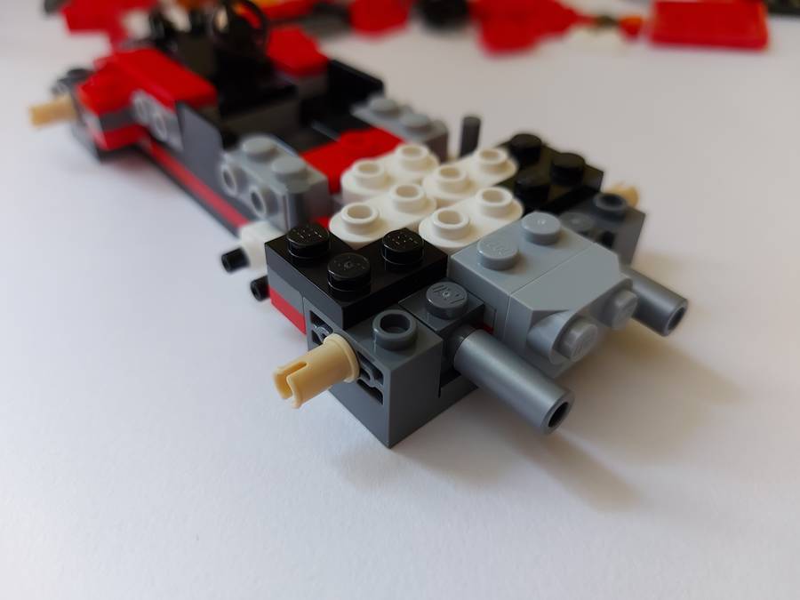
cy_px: 300
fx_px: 555
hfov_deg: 71.6
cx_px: 400
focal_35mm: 24
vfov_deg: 56.8
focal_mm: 5.23
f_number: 1.8
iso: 200
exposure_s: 1/33
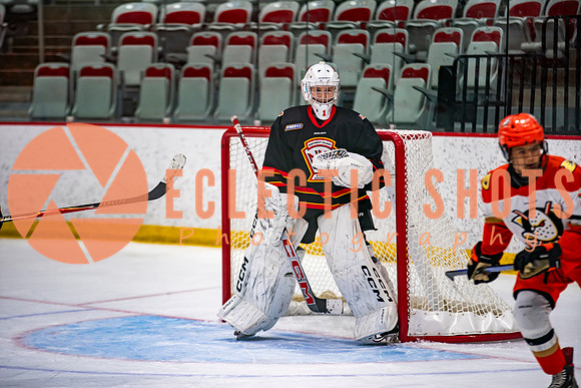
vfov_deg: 7.2
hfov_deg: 10.8
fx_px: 3067
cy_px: 194
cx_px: 290
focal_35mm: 190
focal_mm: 190
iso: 1000
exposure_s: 1/640
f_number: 2.8
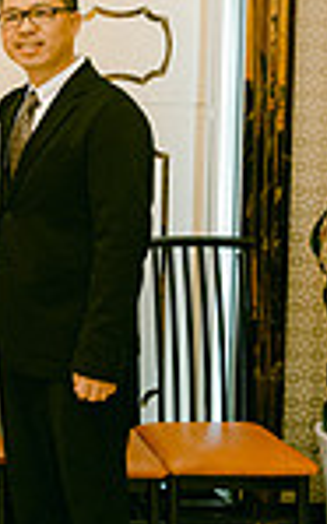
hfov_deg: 16.2
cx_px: -158
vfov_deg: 27.8
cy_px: 193
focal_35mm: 74
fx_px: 1056
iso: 800
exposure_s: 1/125
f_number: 2.8
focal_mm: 16
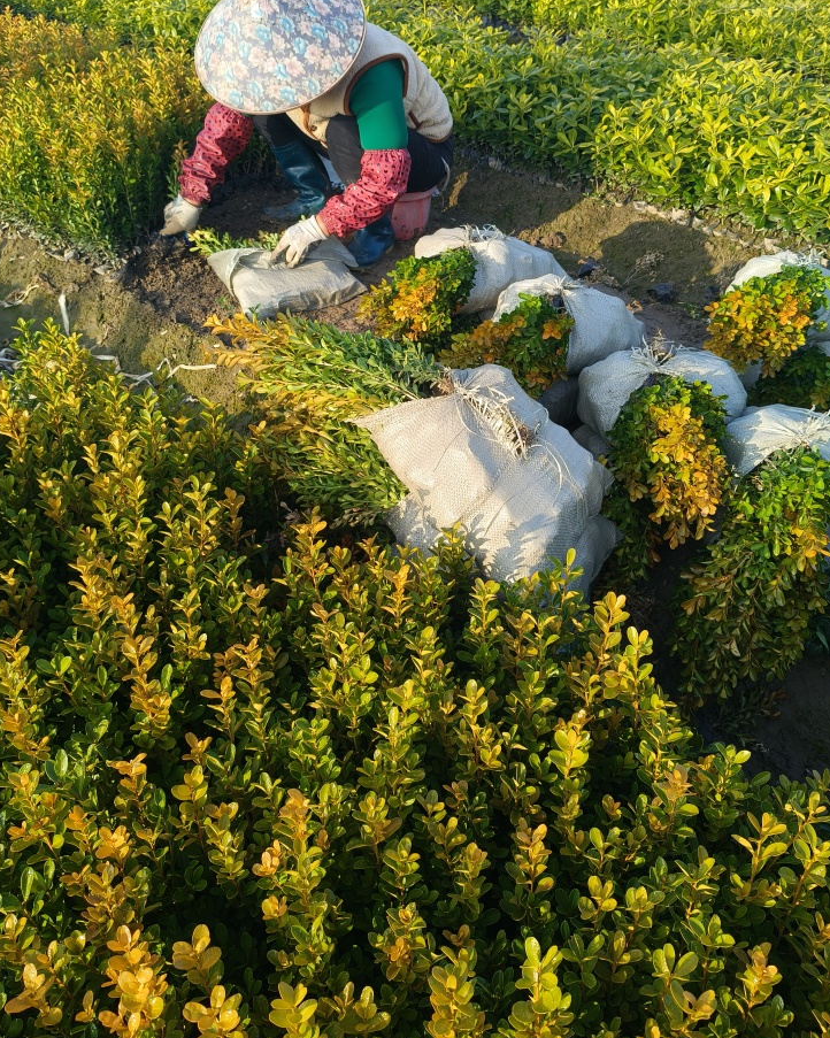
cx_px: 423
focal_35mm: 30
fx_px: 921
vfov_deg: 58.5
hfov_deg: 48.5
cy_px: 445
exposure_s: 1/846
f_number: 1.8
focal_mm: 4.84
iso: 80
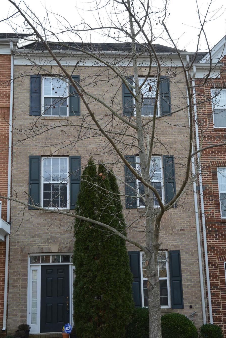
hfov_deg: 30.6
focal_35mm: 44
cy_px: 187
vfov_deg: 44.4
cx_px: 121
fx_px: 413
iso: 200
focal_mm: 26
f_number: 6.3
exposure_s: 1/160
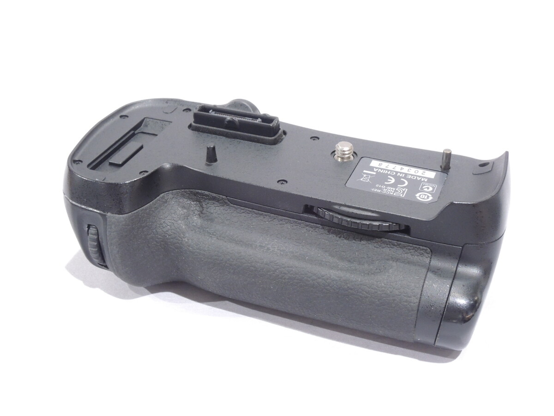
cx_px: 277
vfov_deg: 29.1
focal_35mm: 50
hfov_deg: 38.2
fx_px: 800
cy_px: 208
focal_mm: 9
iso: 400
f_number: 5.2
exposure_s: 1/20
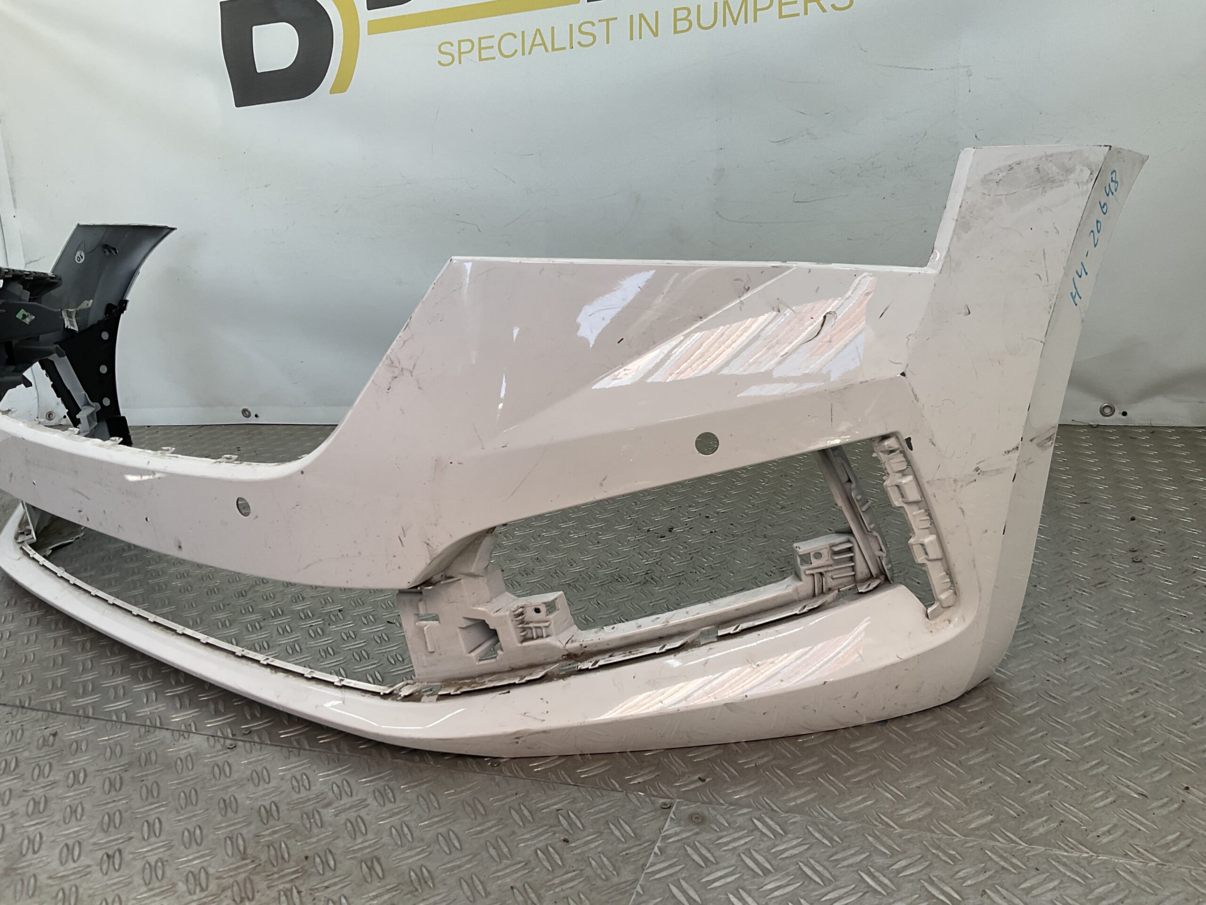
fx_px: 1010
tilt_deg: -16.1
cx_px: 603
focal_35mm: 29
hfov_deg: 61.7
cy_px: 452
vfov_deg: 48.2
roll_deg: +4.1
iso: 16
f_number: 1.8
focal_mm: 3
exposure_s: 1/194
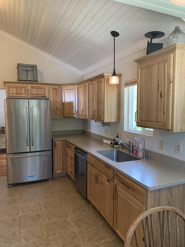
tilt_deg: -6.1
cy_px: 124
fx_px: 185
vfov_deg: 67.3
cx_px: 92
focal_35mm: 26
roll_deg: +0.2
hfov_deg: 53.1
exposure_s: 1/60
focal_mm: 4.25
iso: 80
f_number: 1.8
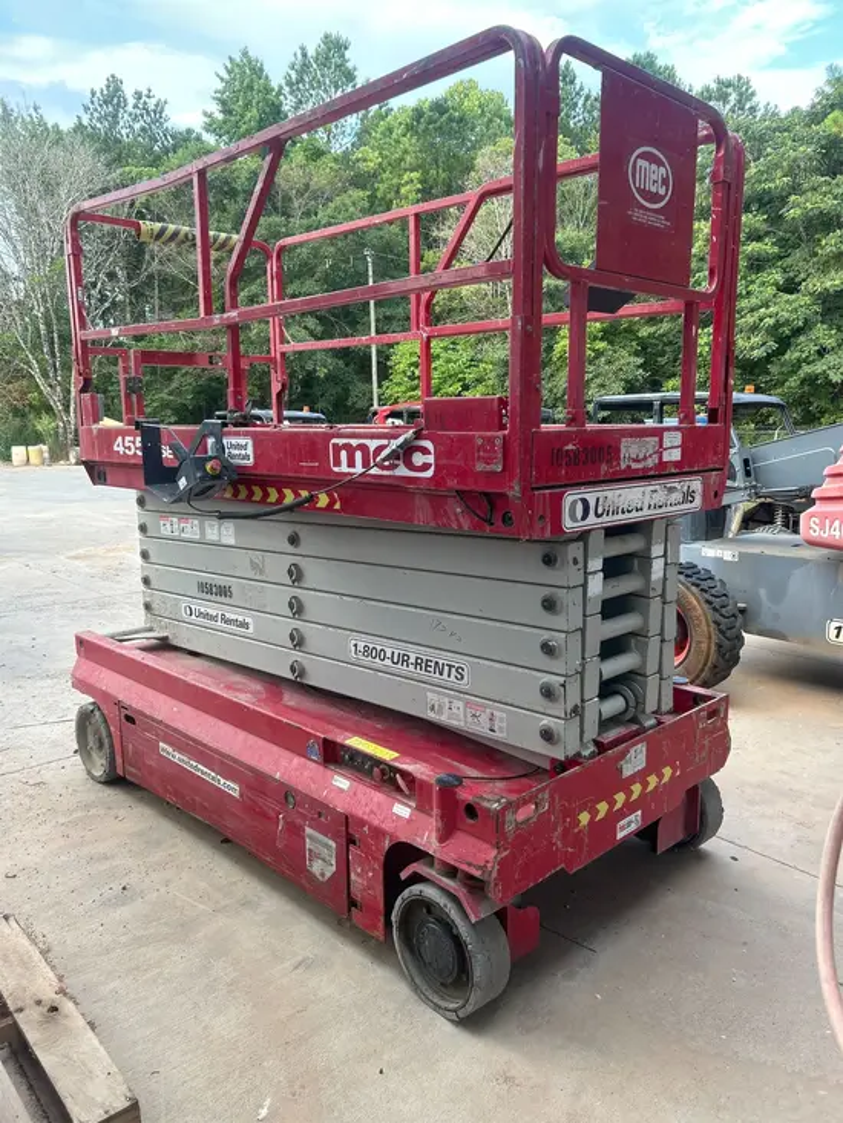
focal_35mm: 26
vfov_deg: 67.3
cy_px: 562
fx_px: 844
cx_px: 422
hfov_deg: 53.1
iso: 40
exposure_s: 1/156
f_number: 1.5
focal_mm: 5.7
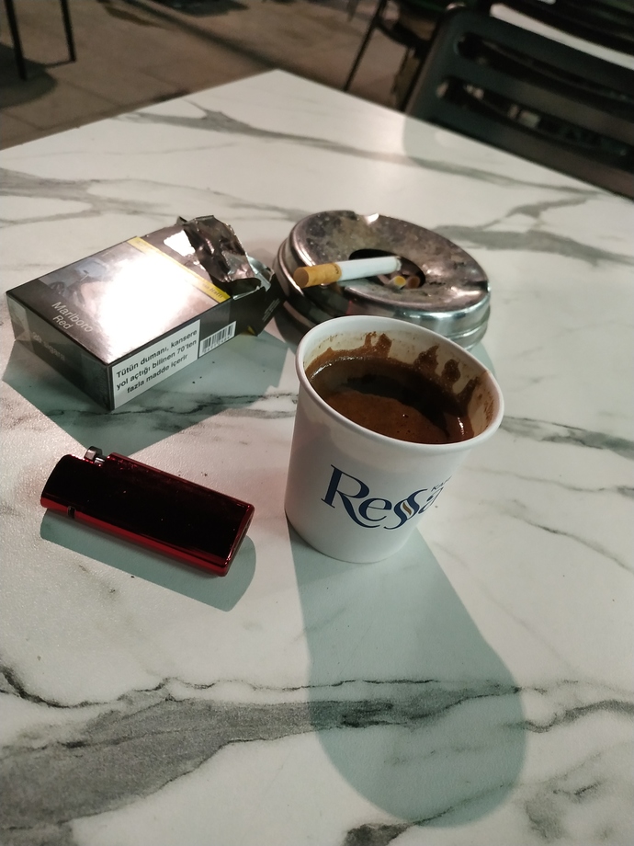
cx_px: 317
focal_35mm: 24
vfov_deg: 71.6
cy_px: 423
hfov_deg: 56.8
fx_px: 586
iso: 640
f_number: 1.9
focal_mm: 3.94
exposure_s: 1/20
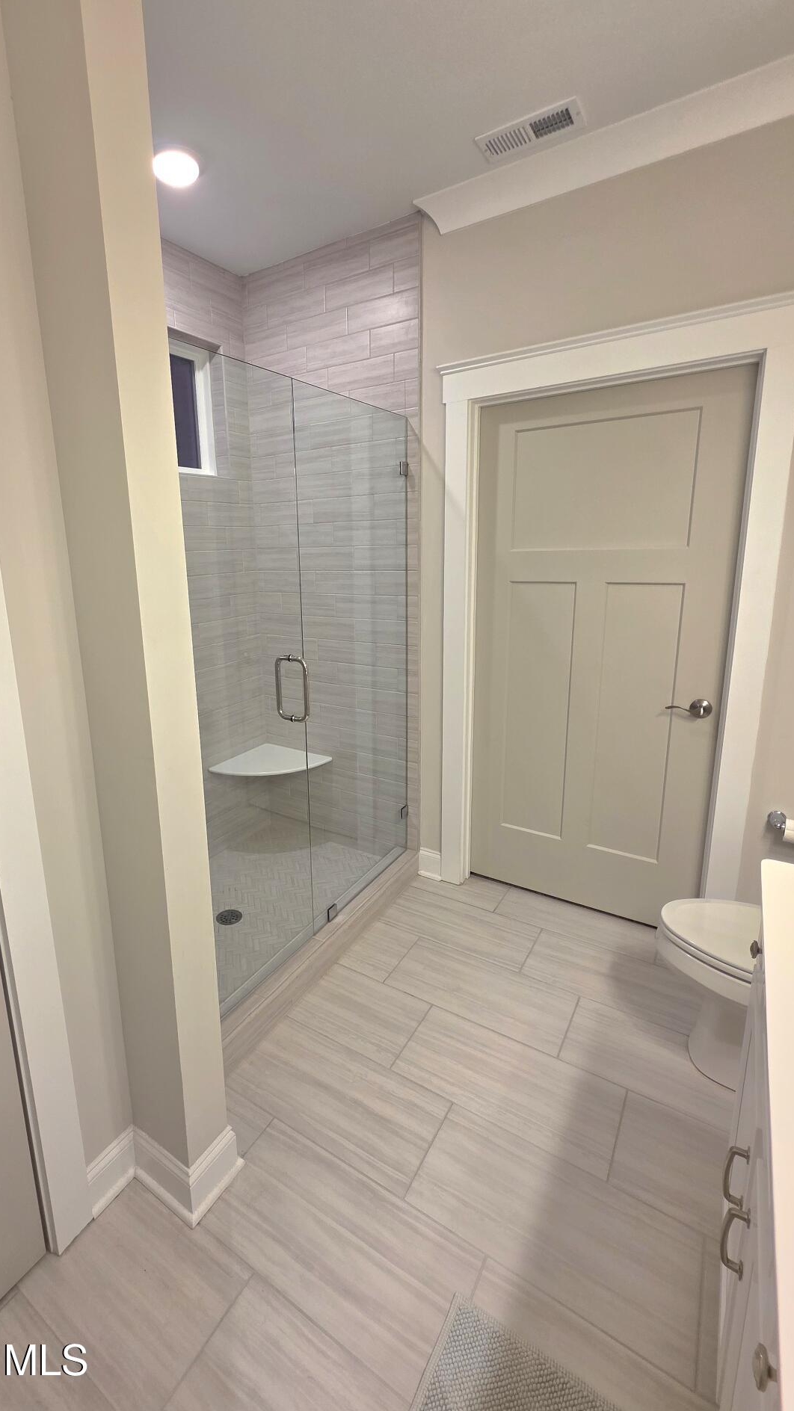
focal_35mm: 15
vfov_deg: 103.0
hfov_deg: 70.0
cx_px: 330
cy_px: 682
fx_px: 561
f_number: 1.9
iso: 125
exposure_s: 1/120
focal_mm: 2.2
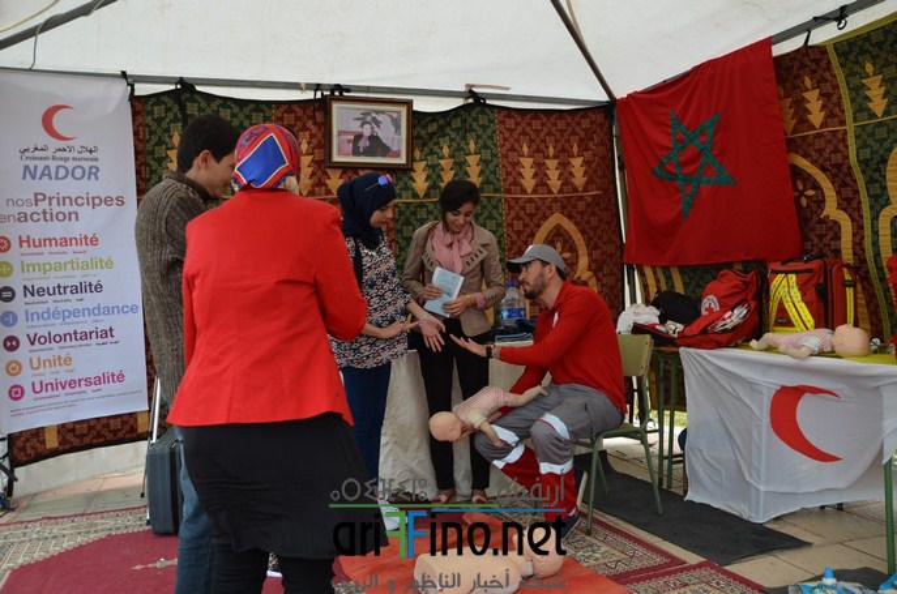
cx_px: 448
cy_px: 297
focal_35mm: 32
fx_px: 783
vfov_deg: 41.5
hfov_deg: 59.6
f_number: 7.1
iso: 200
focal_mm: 21
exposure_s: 1/200
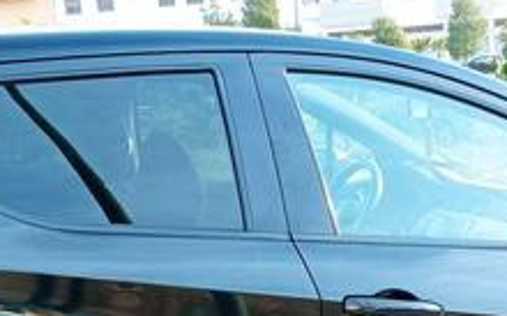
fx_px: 1173
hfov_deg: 24.4
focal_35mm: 85
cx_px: 242
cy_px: 386
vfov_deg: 14.8
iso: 111
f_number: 2.2
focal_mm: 3.79
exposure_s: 1/106
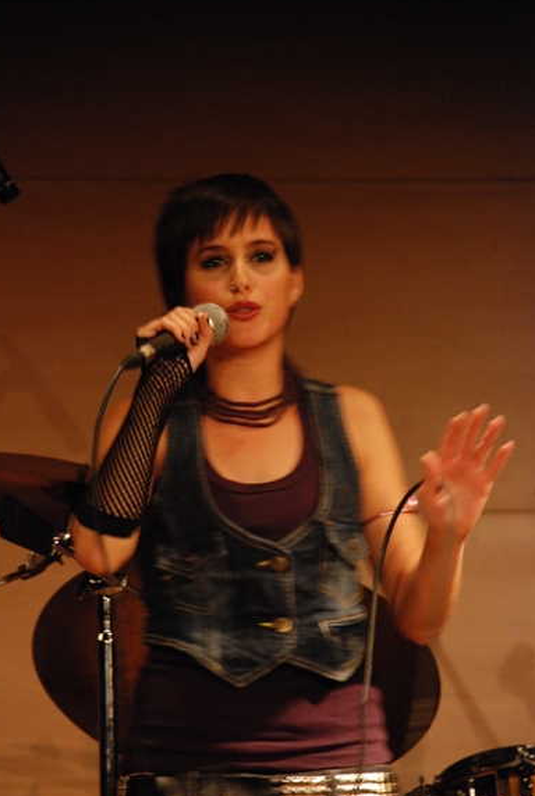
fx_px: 5026
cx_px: 240
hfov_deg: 6.1
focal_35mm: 227
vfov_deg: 9.1
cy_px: 437
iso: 1600
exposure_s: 1/30
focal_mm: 135
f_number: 5.6
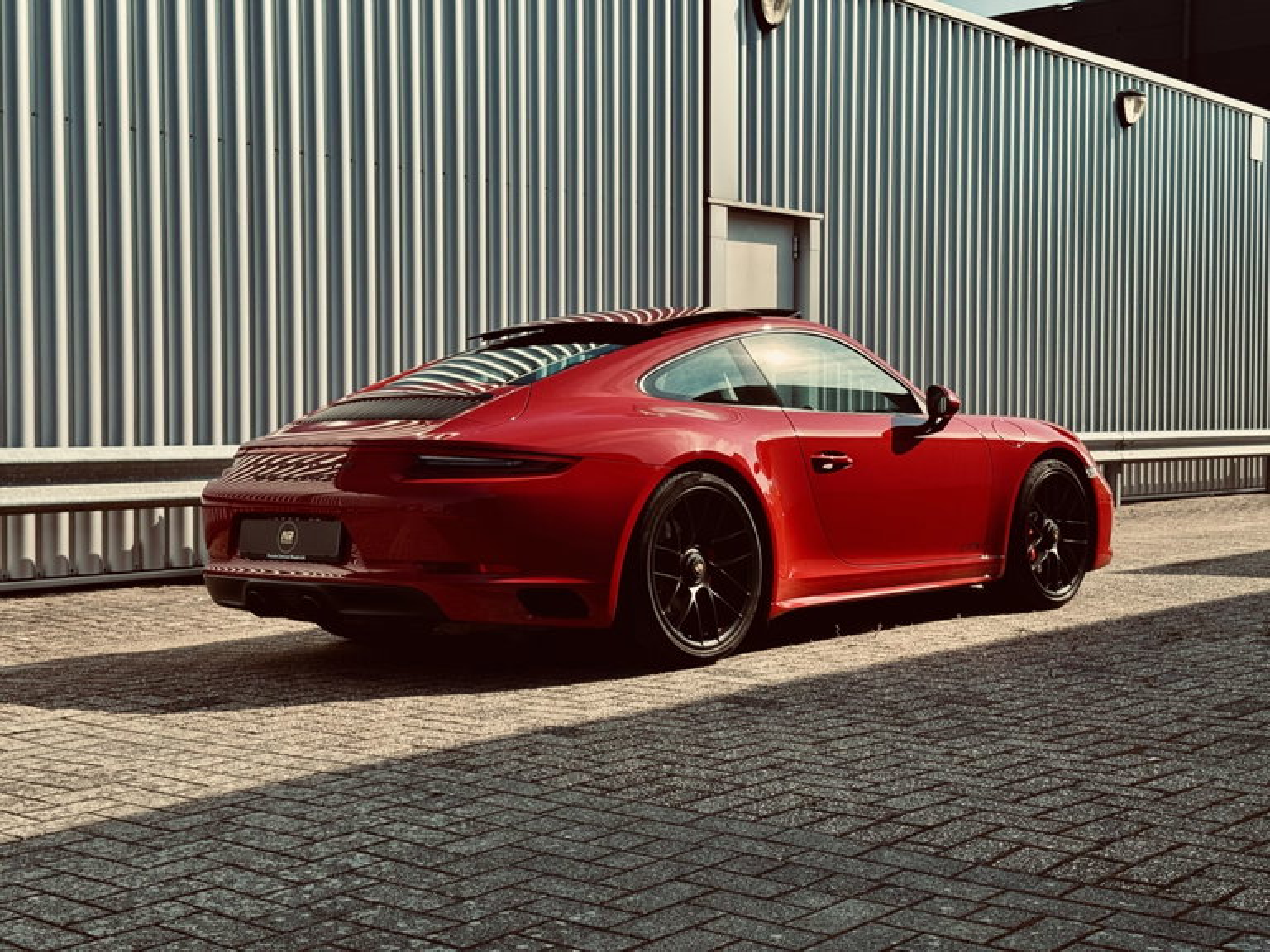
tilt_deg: -1.8
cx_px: 635
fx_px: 1761
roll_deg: +0.7
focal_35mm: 48
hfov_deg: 39.7
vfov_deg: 30.3
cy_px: 476
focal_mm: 6.76
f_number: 1.78
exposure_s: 1/3610
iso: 64
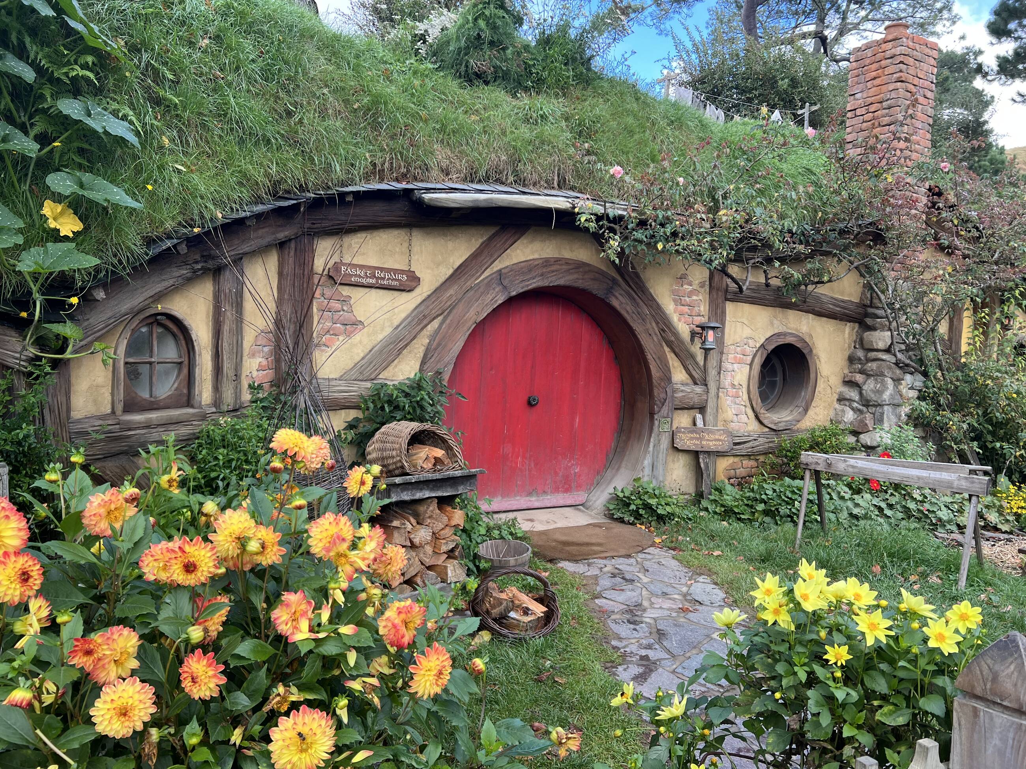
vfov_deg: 53.1
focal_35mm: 26
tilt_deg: -4.0
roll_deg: -1.8
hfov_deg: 67.3
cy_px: 384
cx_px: 513
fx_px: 771
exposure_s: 1/395
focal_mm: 5.7
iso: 50
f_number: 1.5
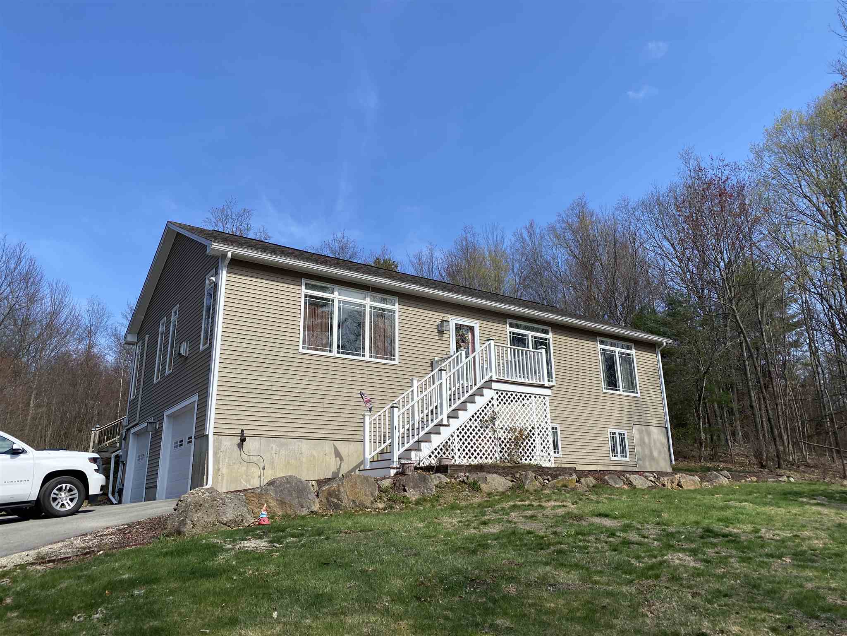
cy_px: 318
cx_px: 424
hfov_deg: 67.3
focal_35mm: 26
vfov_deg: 53.1
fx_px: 636
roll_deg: +0.4
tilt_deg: +17.6
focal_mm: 4.25
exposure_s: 1/2688
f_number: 1.8
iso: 32
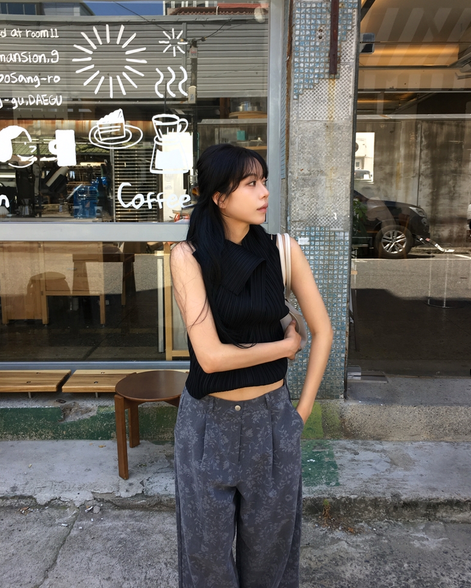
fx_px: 540
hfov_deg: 47.1
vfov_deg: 57.1
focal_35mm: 31
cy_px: 267
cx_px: 241
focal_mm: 4.15
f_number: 2.2
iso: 25
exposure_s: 1/137
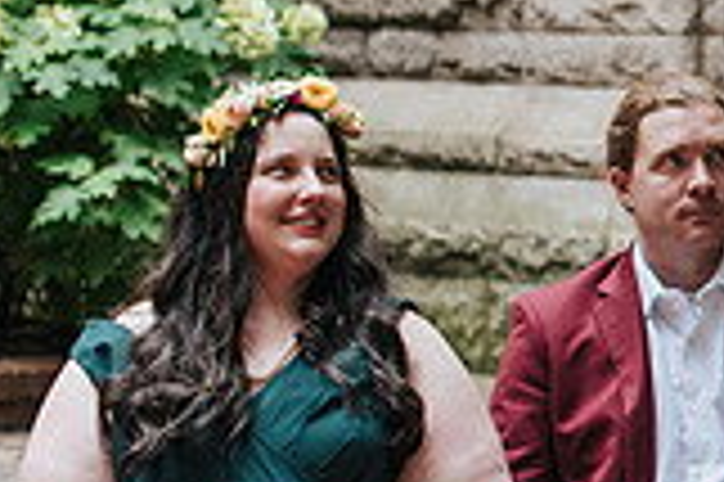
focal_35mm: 206
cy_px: 35
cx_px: 1405
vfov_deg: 6.6
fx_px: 4139
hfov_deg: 9.4
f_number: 4
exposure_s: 1/400
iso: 800
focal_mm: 50
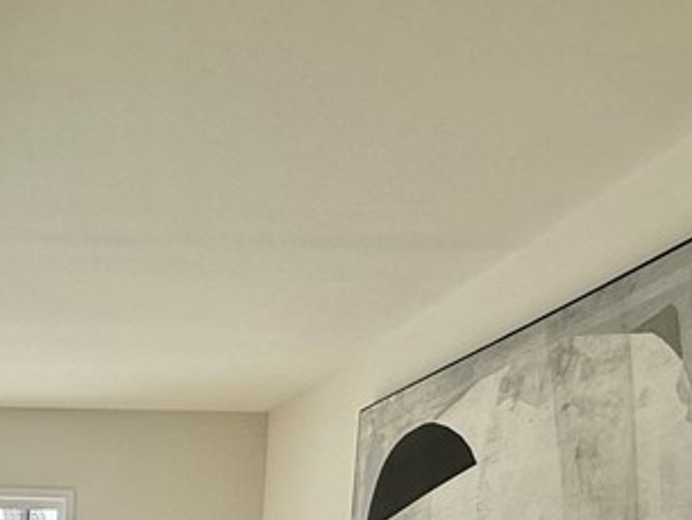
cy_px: 738
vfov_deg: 25.1
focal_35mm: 47
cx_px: -32
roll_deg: -1.7
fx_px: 940
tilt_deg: -6.3
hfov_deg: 35.7
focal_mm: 2.22
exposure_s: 1/235
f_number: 2.2
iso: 50
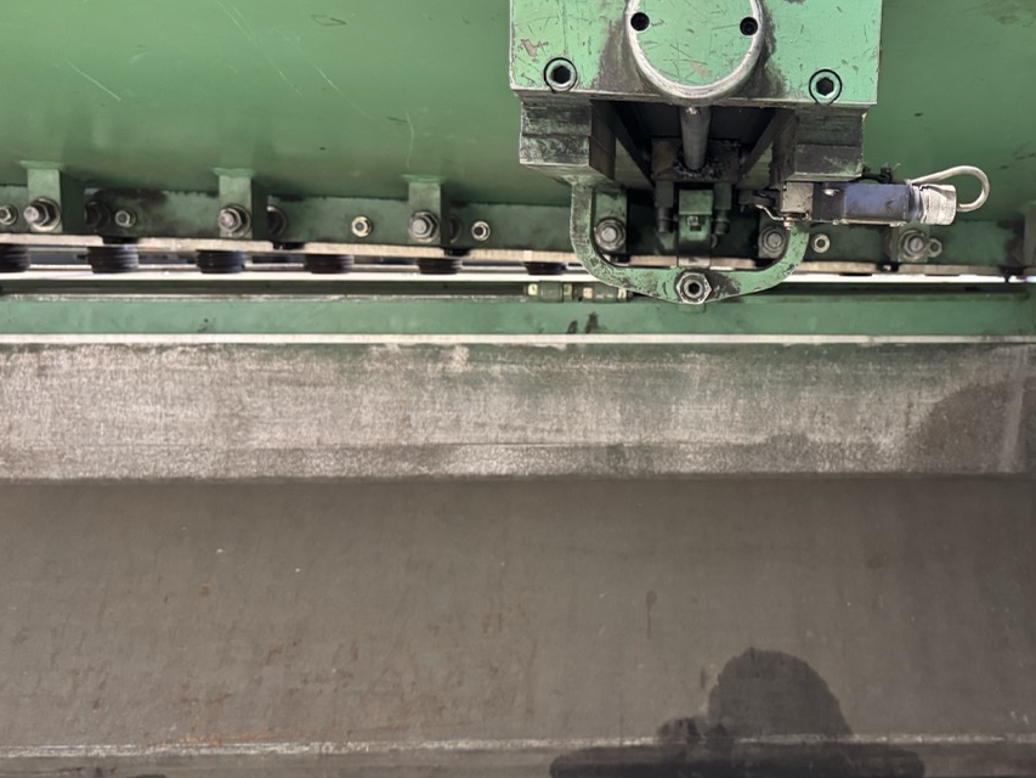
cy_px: 349
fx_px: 1078
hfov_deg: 49.8
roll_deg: -0.4
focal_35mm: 36
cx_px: 741
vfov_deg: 39.6
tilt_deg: -6.5
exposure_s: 1/60
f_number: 1.78
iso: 640
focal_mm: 6.76
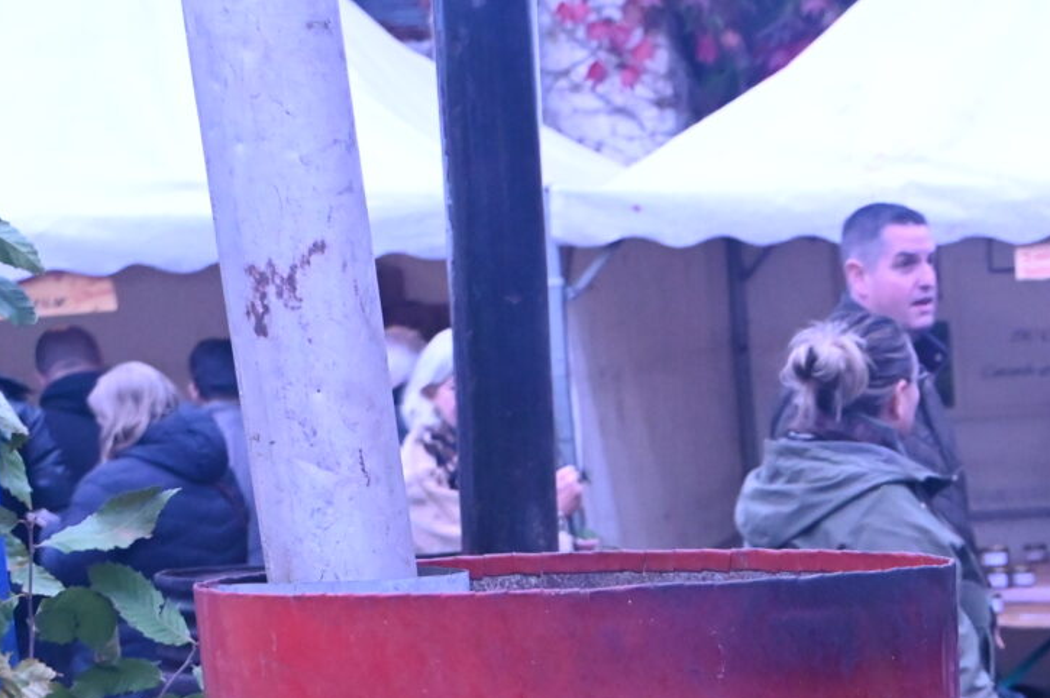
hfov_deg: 18.2
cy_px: 1106
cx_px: 1193
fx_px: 3140
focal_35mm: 108
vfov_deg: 12.0
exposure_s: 1/500
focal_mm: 30.5
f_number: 4
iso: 5000
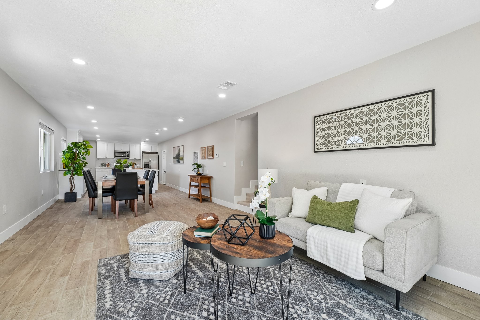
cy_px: 160
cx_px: 240
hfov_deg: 104.3
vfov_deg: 81.2
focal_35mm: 14
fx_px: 187
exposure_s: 1/80
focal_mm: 14
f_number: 8
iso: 640
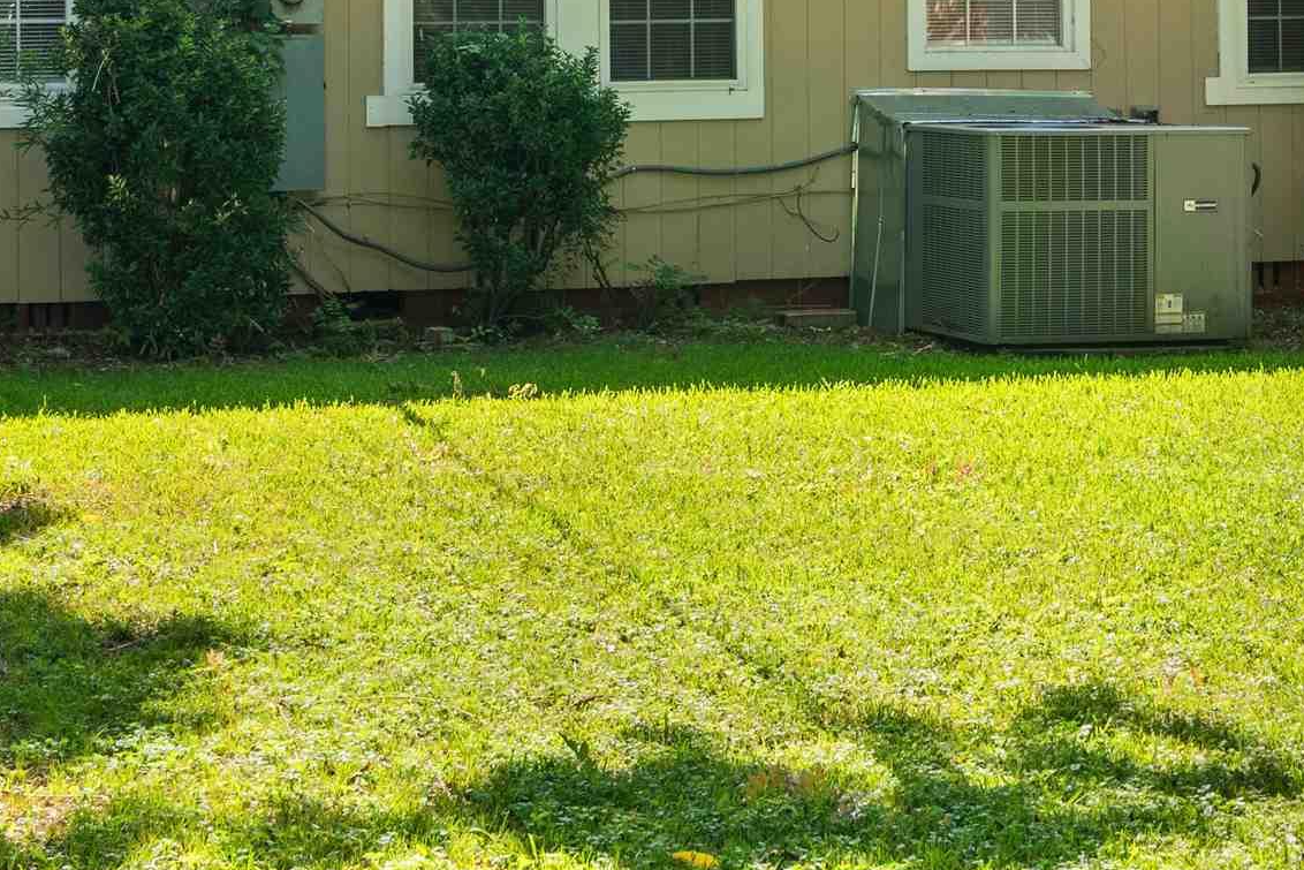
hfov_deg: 21.5
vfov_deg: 14.3
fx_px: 3441
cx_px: 692
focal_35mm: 95
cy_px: 123
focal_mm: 35
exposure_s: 1/15
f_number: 9
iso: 500
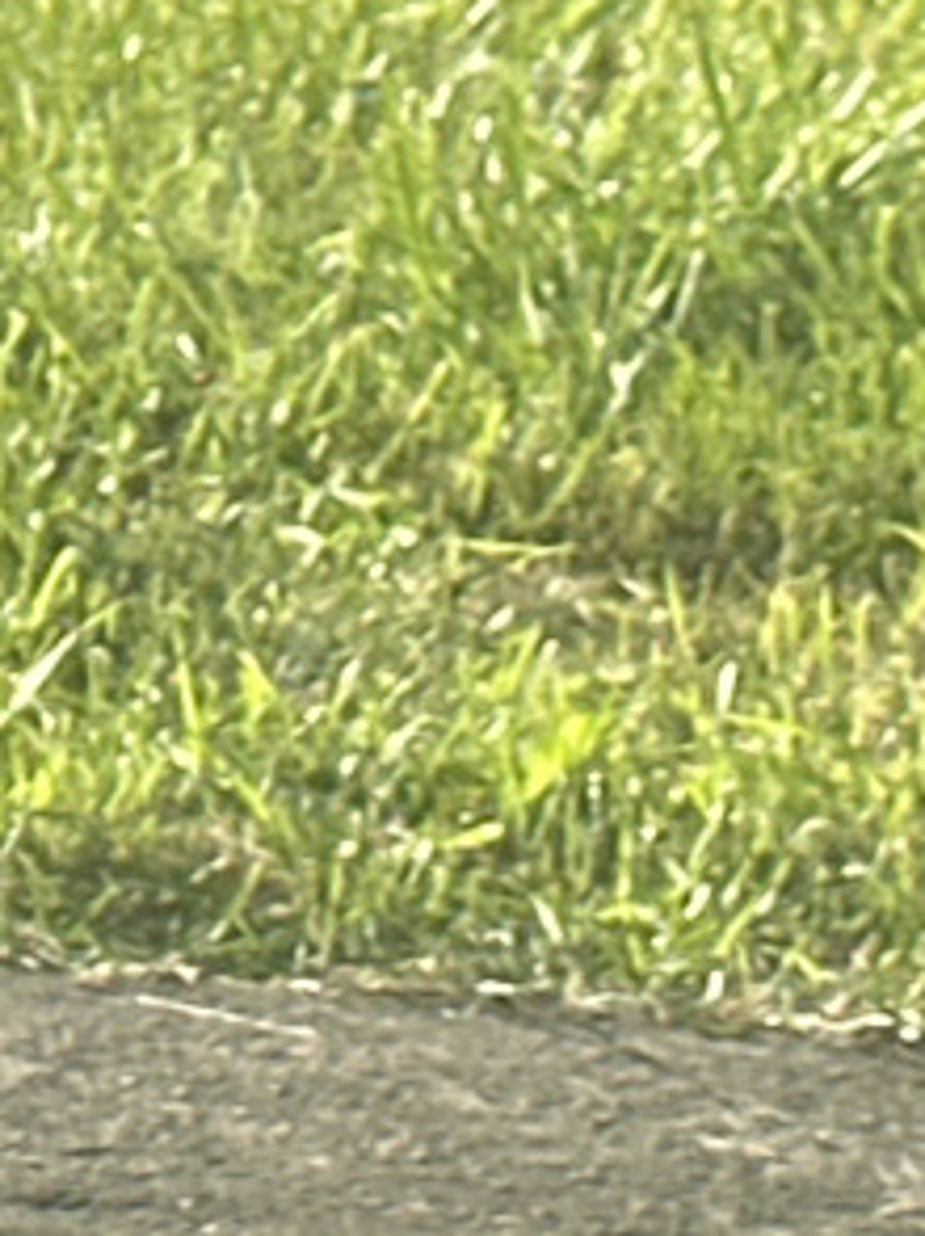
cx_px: -2052
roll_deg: -1.5
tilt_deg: -7.6
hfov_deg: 4.3
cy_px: -13
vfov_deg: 6.0
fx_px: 11668
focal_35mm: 327
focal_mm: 6.86
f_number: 1.78
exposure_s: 1/1171
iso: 64
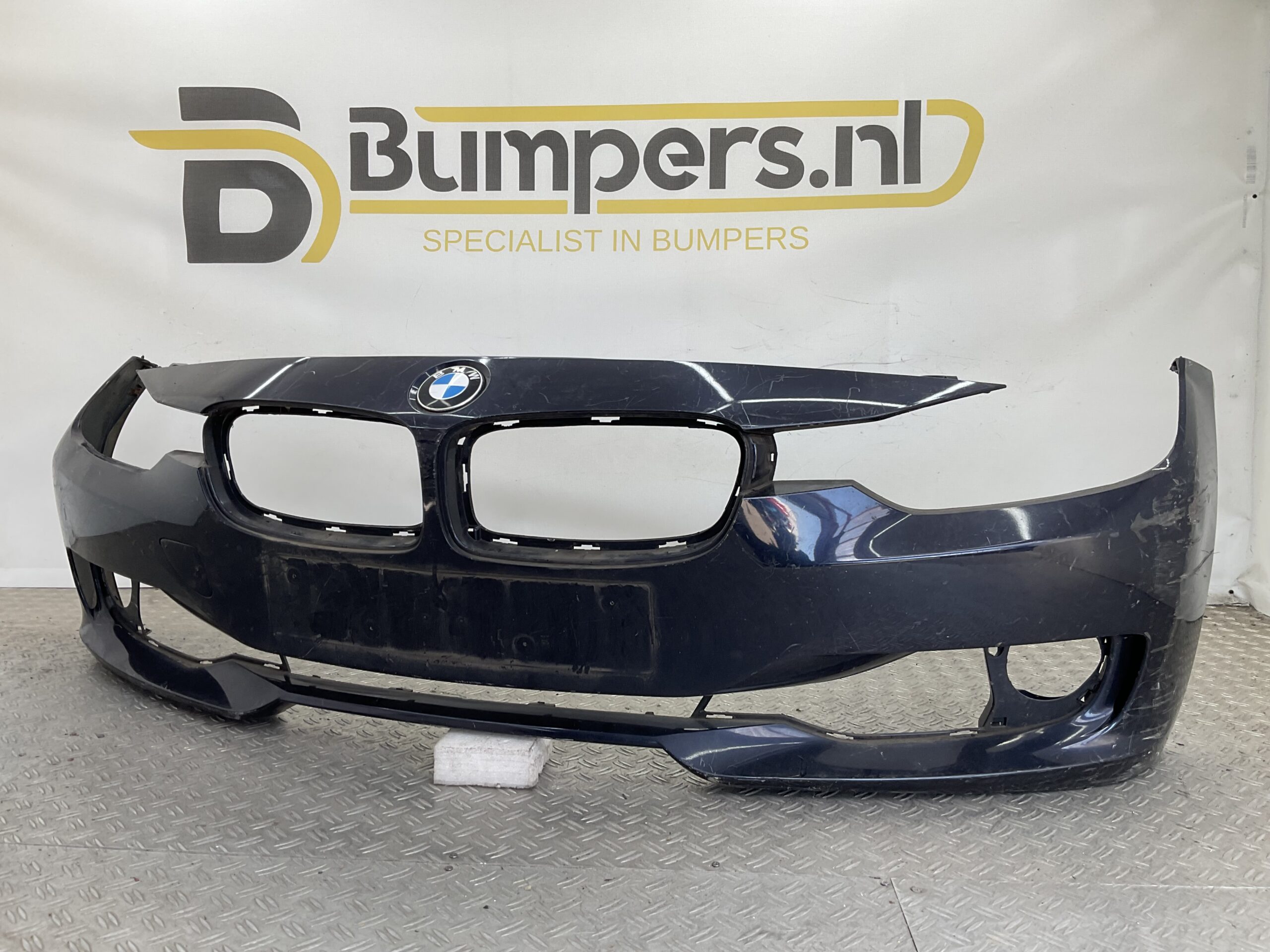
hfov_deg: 61.7
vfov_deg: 48.2
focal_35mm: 29
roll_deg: -1.3
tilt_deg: -7.7
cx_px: 635
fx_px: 1064
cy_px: 476
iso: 16
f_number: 1.8
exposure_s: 1/137
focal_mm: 3
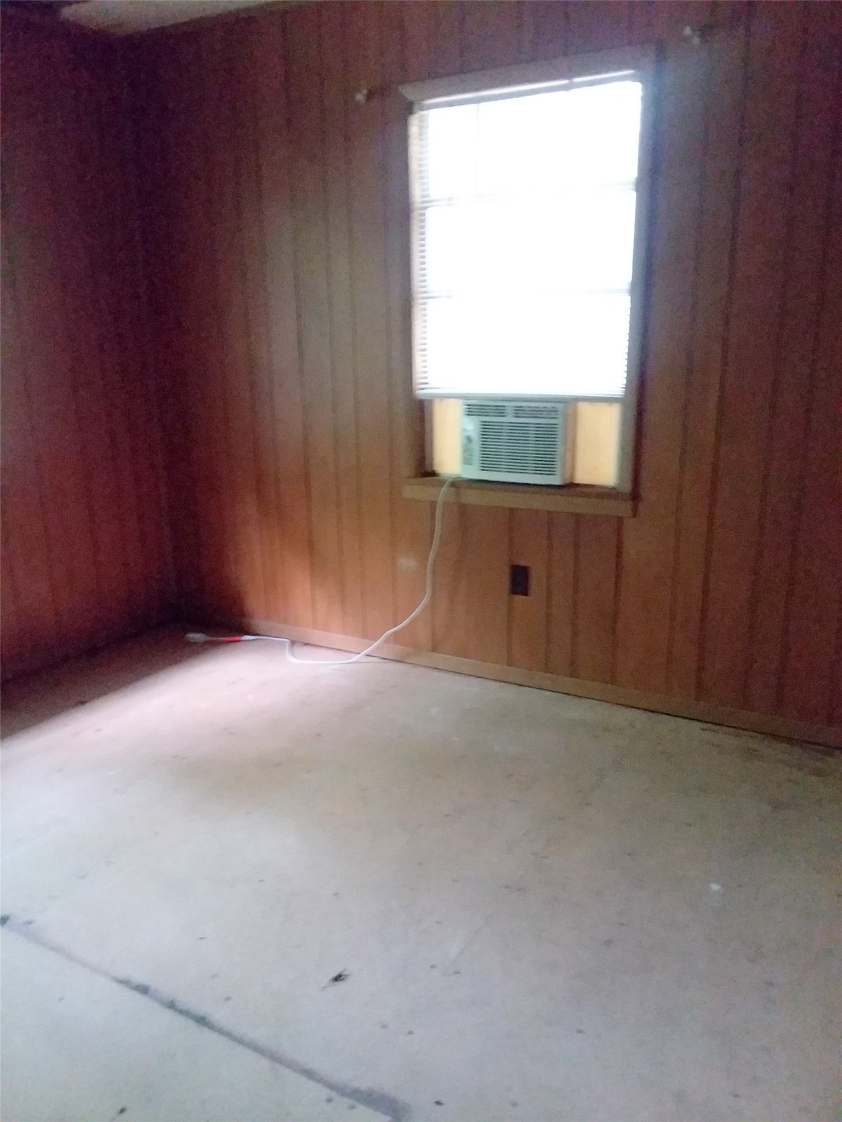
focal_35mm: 27
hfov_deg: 51.4
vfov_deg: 65.3
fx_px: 876
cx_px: 421
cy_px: 561
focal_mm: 2.91
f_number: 1.9
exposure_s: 1/14
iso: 640
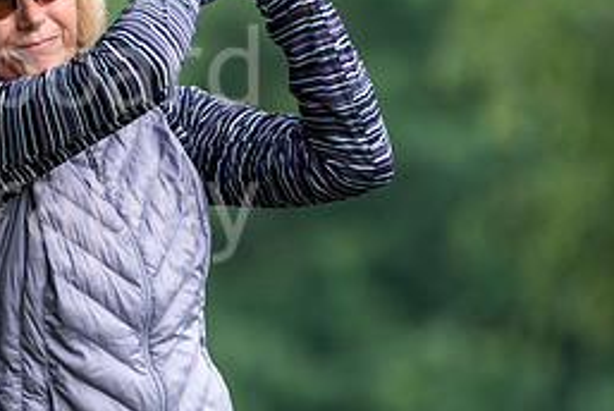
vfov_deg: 1.0
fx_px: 22504
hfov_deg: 1.6
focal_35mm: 1318
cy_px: 90
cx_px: -45
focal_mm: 390
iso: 1000
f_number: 5.6
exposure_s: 1/1000
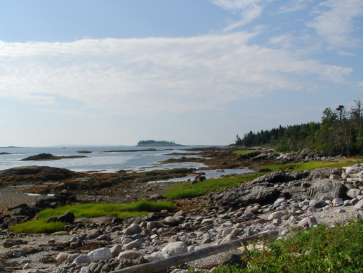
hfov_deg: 40.2
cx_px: 141
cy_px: 155
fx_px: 493
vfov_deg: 30.9
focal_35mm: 47
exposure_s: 1/549
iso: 50
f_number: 6.7
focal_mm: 5.8
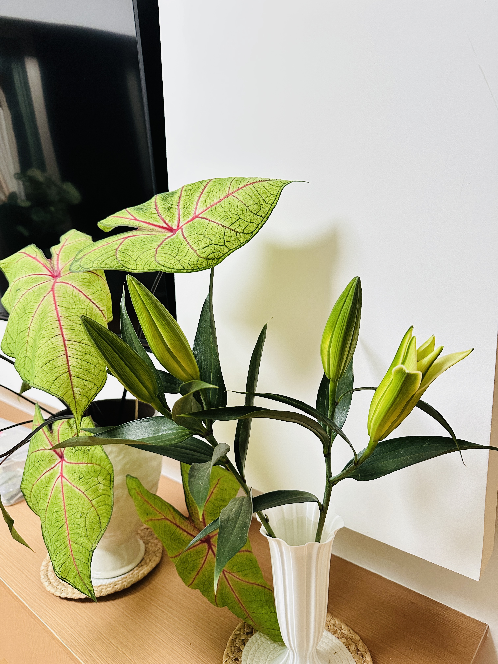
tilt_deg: -10.1
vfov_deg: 71.6
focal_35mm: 24
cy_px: 332
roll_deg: +0.5
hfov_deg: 56.8
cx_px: 249
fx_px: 460
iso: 400
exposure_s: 1/50
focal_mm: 6.86
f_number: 1.78
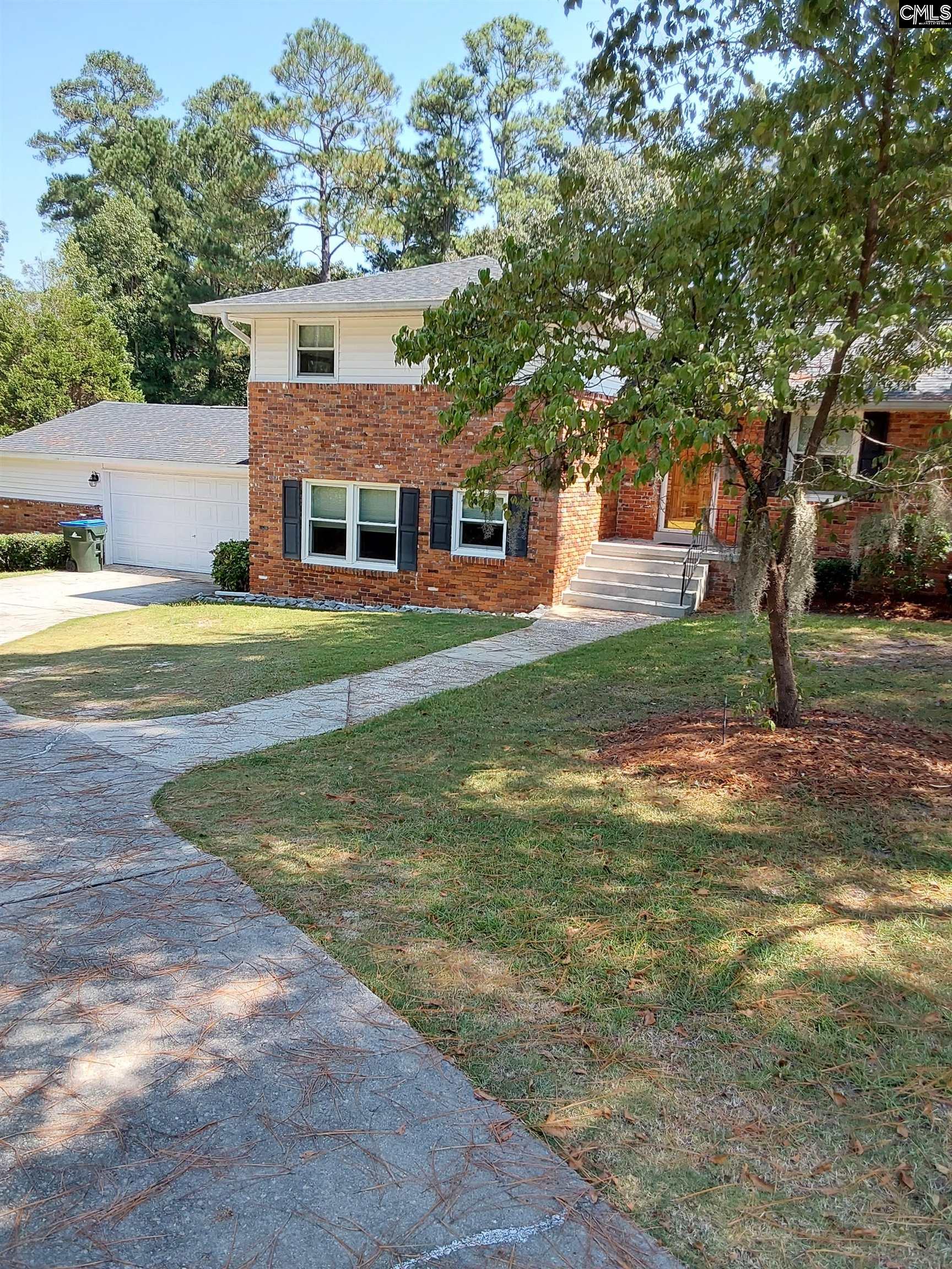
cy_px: 634
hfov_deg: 49.7
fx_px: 1027
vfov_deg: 63.4
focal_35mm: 28
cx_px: 476
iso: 50
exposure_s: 1/356
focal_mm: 2.91
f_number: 1.9
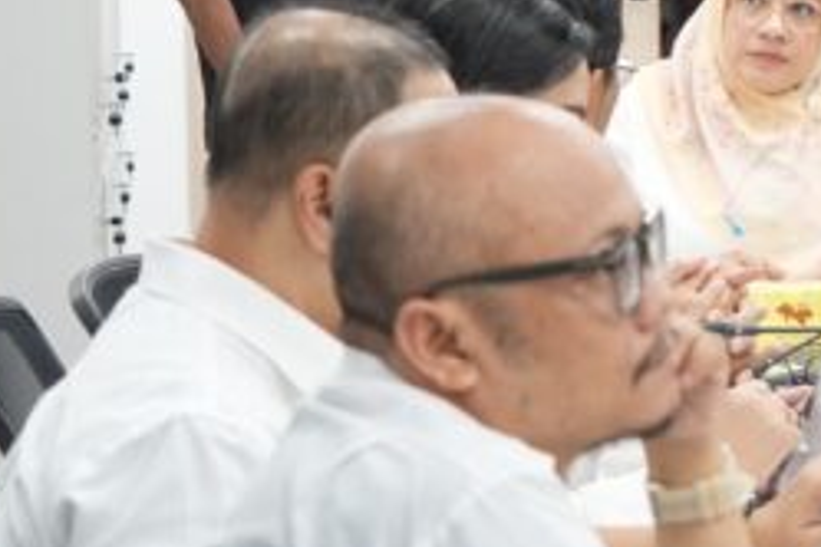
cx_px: 1484
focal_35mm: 218
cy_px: 87
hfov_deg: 9.0
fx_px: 4971
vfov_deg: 6.3
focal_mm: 53
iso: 1250
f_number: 5
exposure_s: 1/100
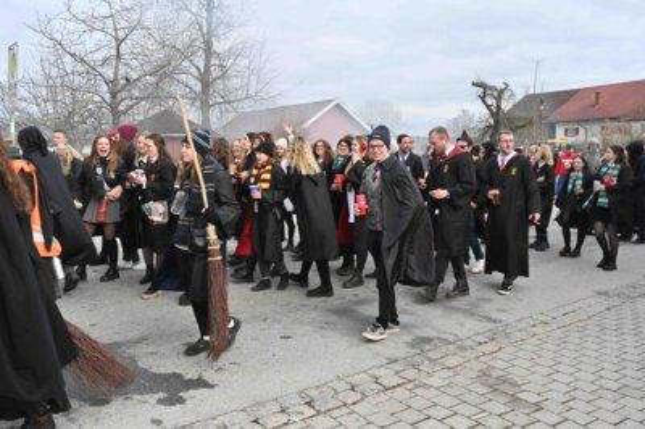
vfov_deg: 40.5
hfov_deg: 58.0
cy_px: 214
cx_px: 322
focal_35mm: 32
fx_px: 582
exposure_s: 1/500
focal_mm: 32.5
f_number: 13
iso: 2500
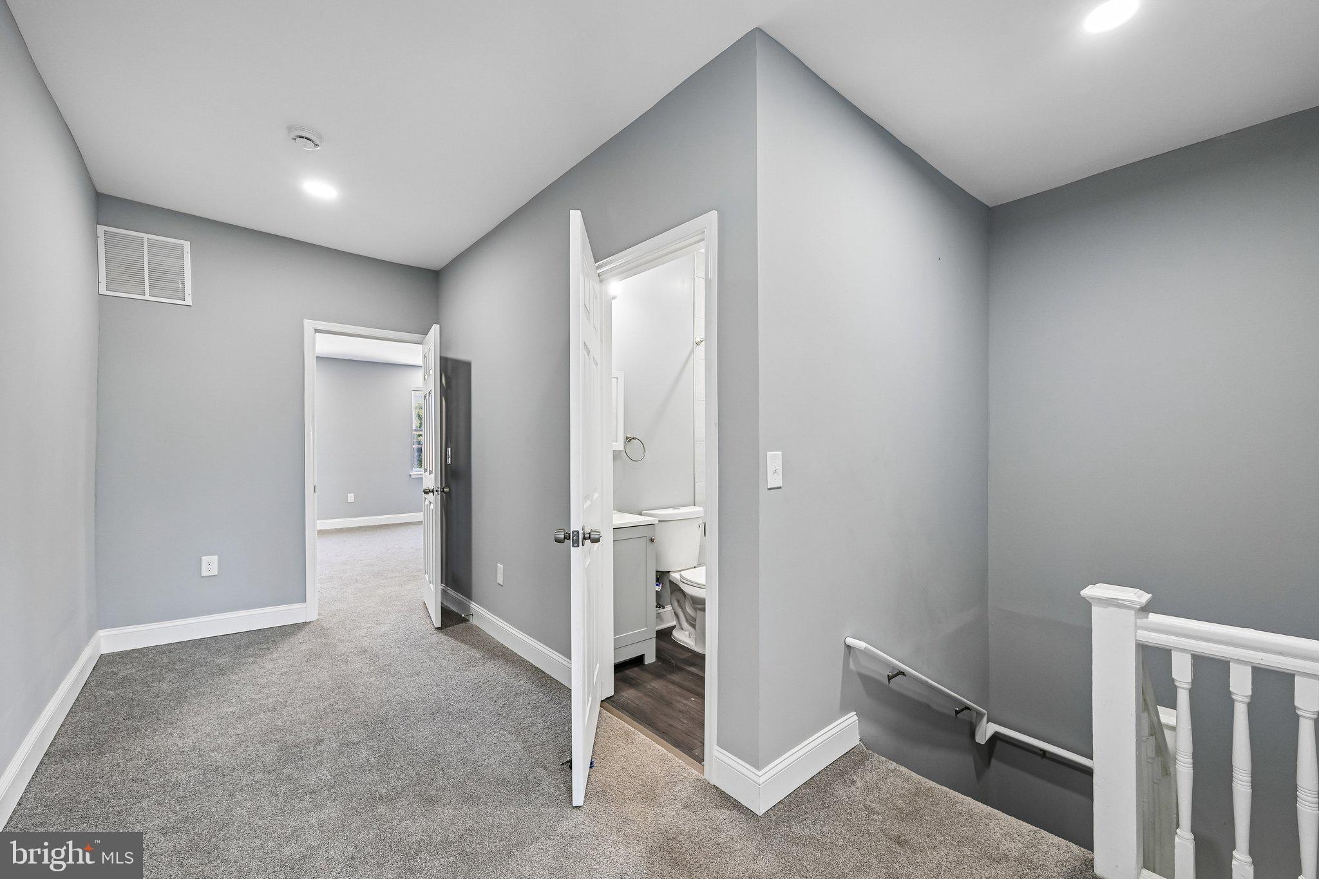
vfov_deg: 81.2
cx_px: 660
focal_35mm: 14
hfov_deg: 104.3
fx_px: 513
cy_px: 440
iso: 360
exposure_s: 1/15
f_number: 8
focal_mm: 14
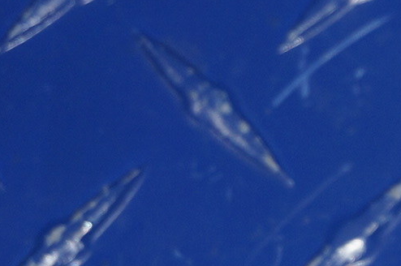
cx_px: 963
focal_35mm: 312
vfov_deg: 4.4
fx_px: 3471
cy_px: 128
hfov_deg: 6.3
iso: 200
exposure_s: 1/80
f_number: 5.6
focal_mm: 42
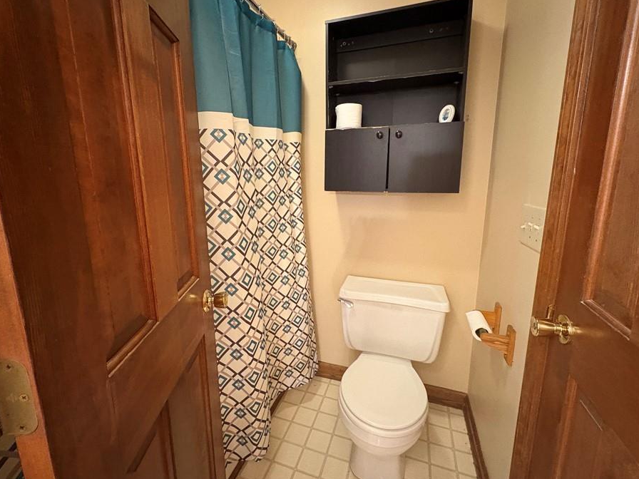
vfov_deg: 78.0
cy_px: 225
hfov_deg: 94.4
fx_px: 295
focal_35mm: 16
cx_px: 305
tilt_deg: -10.1
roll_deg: +1.4
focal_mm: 2.22
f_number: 2.2
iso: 800
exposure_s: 1/40
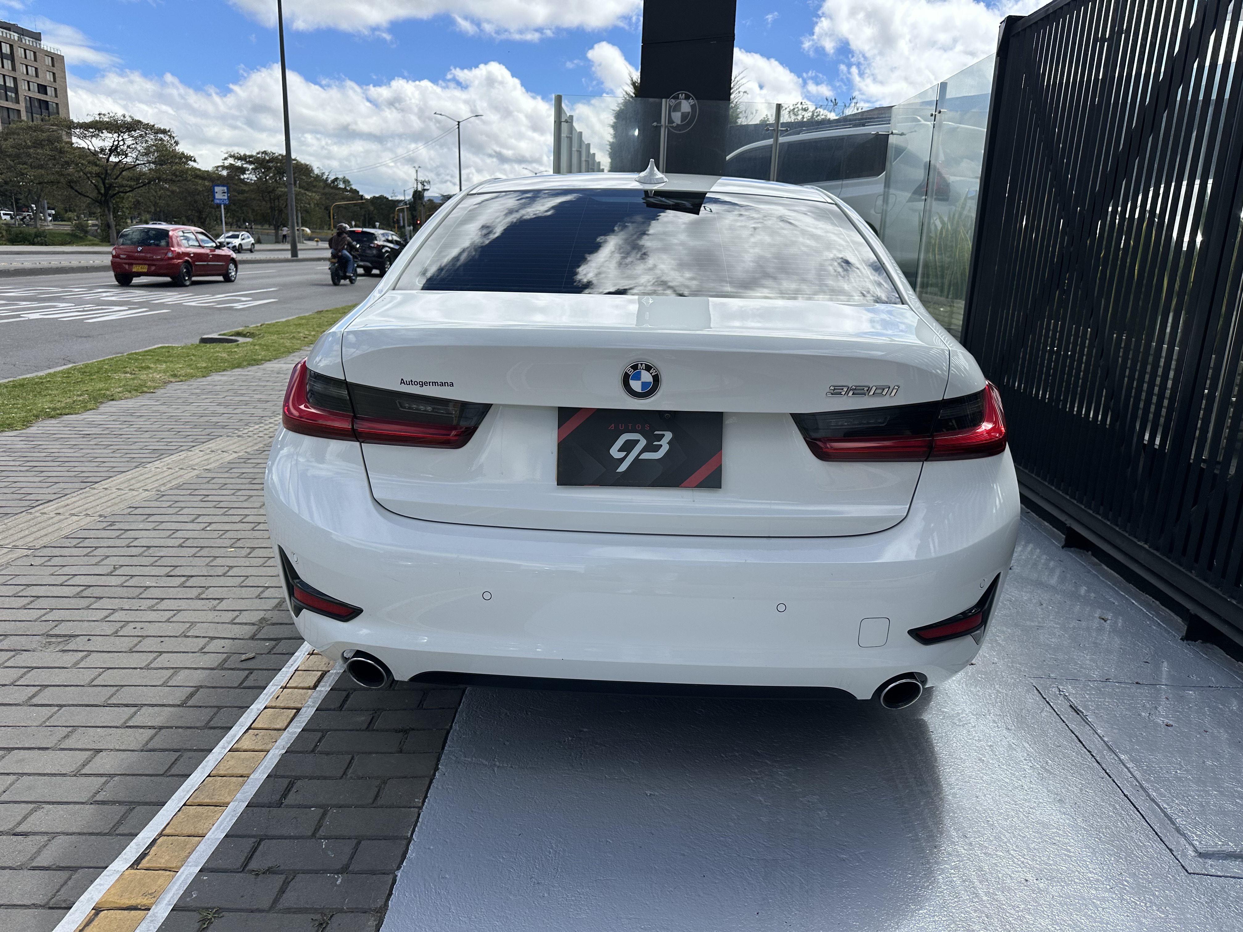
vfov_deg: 56.8
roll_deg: -2.8
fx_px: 862
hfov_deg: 71.6
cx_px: 622
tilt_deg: -13.5
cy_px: 466
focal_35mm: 24
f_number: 1.78
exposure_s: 1/5525
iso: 80
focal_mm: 6.86
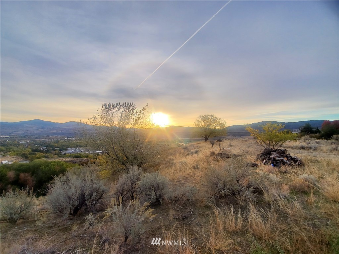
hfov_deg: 106.2
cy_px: 127
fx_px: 127
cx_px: 170
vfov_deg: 89.9
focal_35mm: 13
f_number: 2.2
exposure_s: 1/315
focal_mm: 1.8
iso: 50
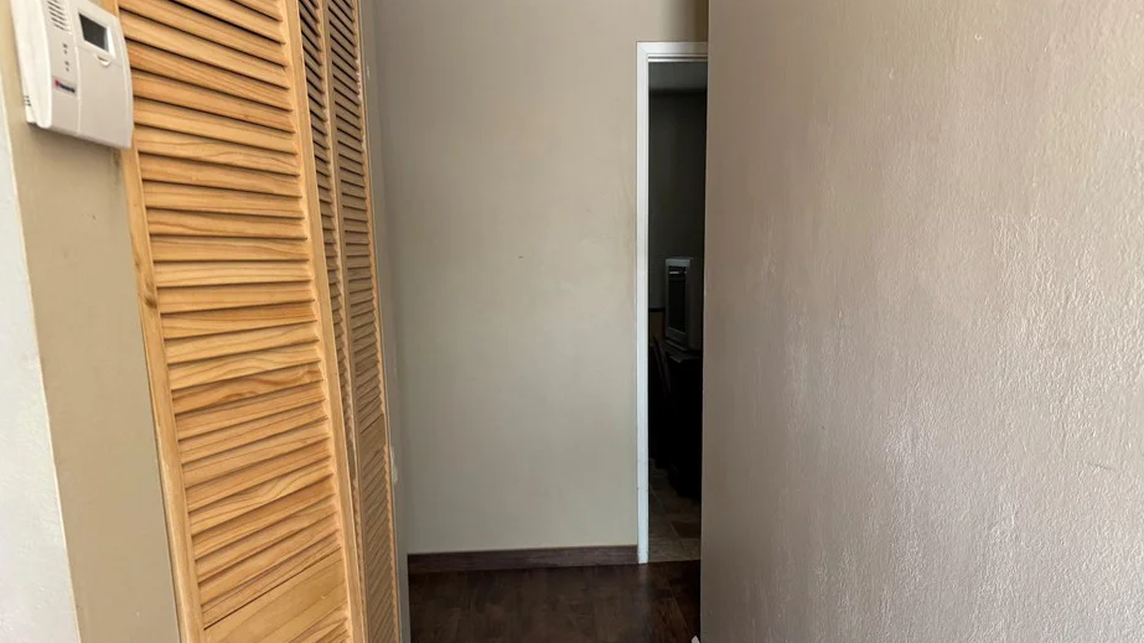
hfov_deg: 66.1
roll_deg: +0.0
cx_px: 579
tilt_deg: -5.8
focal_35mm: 29
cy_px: 452
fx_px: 880
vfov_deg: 39.5
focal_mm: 6.76
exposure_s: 1/76
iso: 200
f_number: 1.78
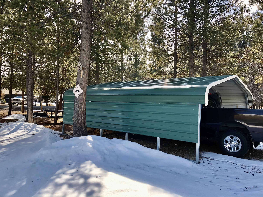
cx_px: 132
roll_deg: -1.5
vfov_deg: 49.7
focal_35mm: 28
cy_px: 98
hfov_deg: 63.4
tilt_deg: +2.0
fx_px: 213
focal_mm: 4
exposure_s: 1/353
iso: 20
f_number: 1.8
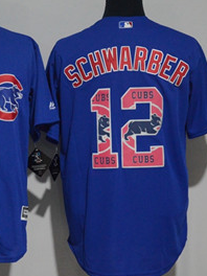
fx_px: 1044
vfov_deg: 15.1
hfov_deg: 11.3
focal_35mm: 131
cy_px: 139
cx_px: 45
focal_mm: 48
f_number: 4.5
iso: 4000
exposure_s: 1/60
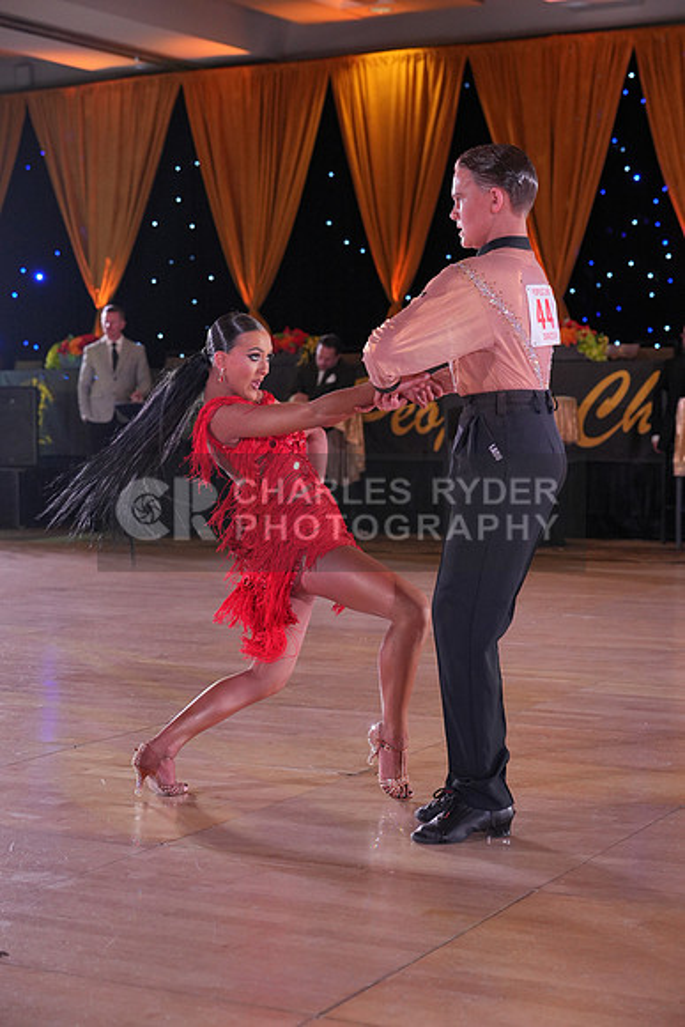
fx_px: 1911
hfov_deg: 20.3
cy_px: 514
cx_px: 342
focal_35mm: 67
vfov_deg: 30.1
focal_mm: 67
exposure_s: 1/400
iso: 1600
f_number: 4
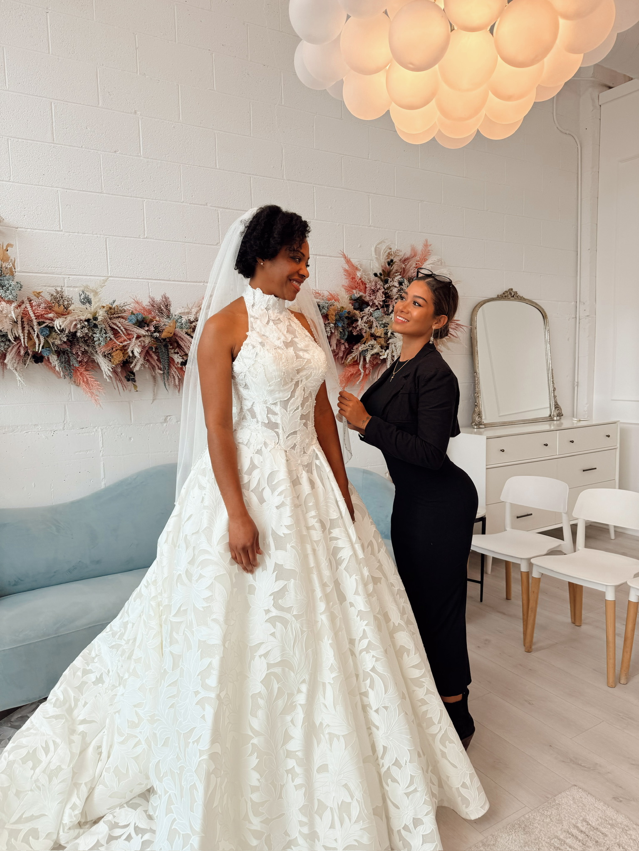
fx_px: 591
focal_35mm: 24
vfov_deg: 71.6
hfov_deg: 56.8
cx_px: 320
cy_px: 426
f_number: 1.78
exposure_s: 1/229
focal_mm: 6.76
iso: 64
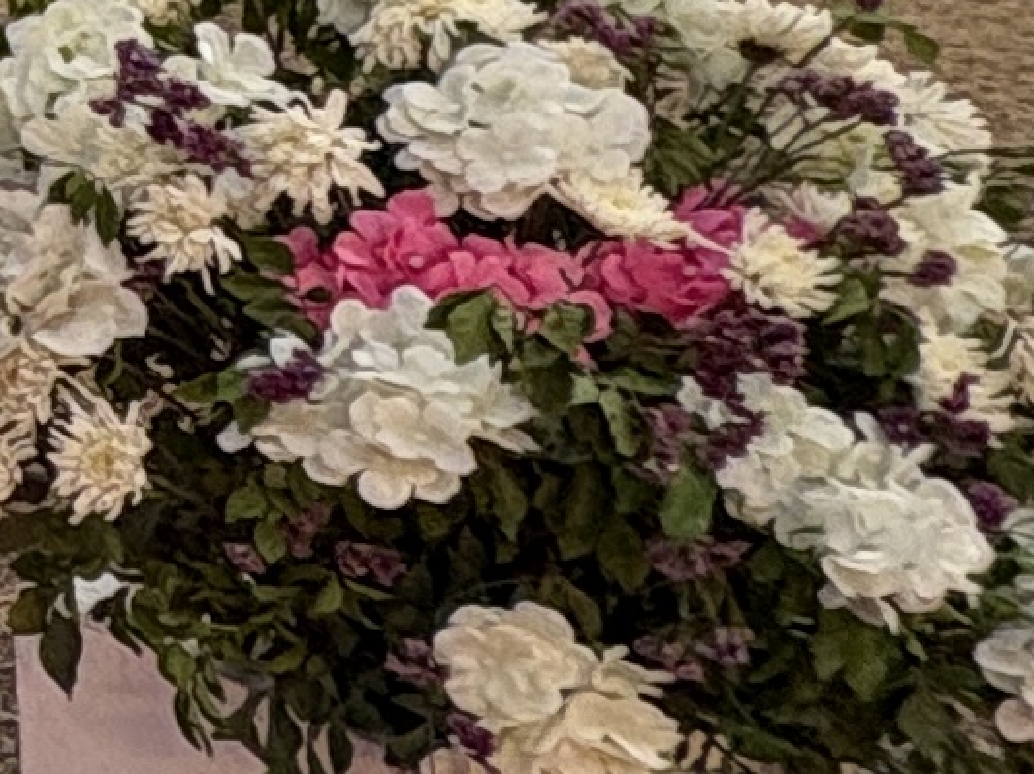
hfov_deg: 12.4
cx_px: -1761
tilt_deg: -0.8
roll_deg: +2.3
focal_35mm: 106
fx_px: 3164
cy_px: -400
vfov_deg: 13.2
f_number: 2.2
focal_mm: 2.22
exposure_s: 1/99
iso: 64
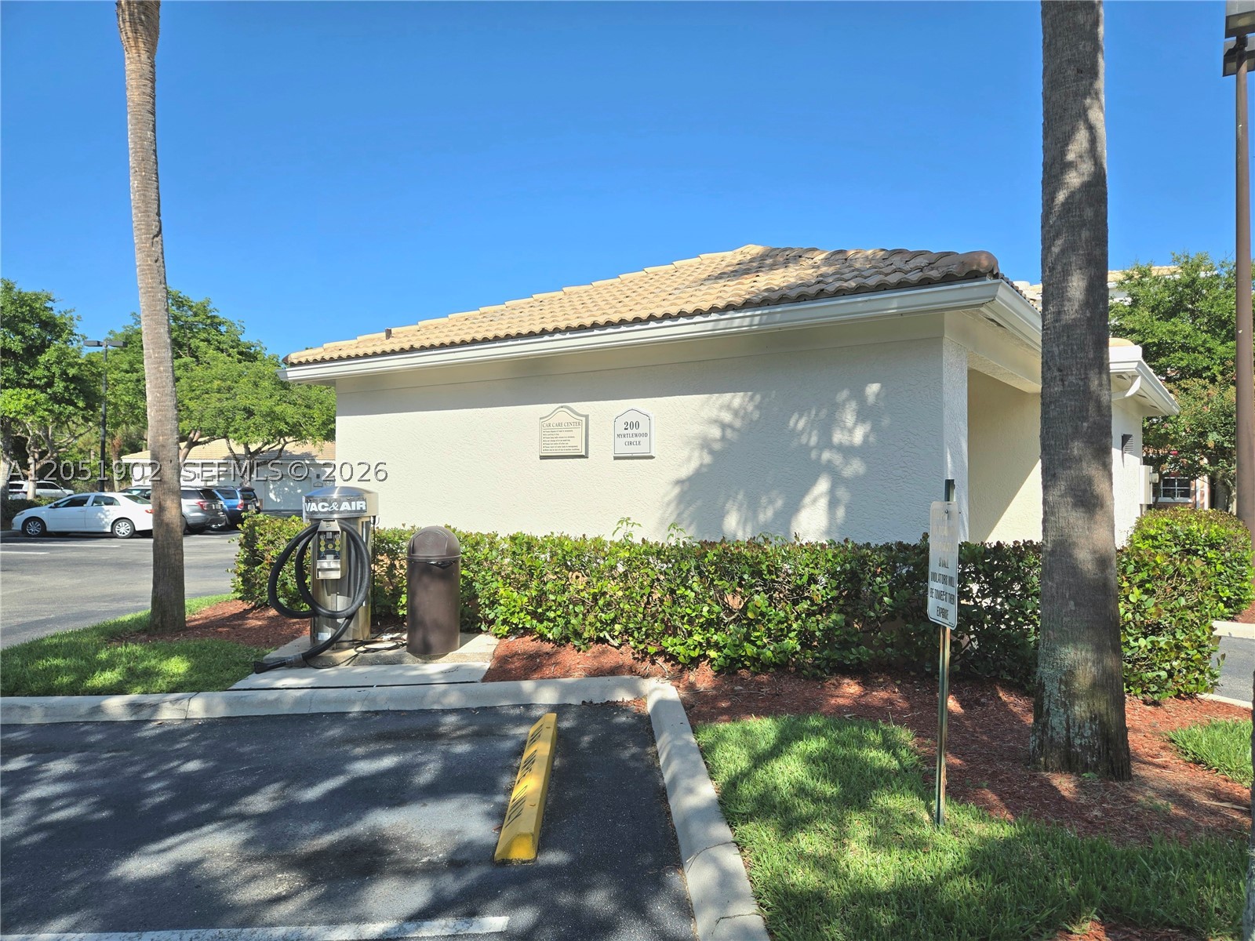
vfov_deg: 58.9
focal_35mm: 23
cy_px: 470
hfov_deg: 73.9
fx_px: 834
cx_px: 628
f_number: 1.8
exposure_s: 1/3333
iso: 25
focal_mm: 5.4
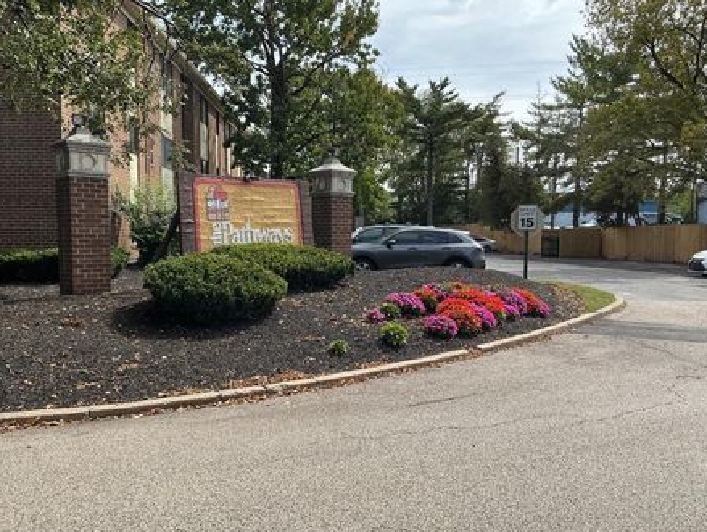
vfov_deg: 43.0
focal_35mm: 33
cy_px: 283
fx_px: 675
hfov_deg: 55.2
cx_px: 319
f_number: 1.8
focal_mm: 3
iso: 25
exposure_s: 1/929
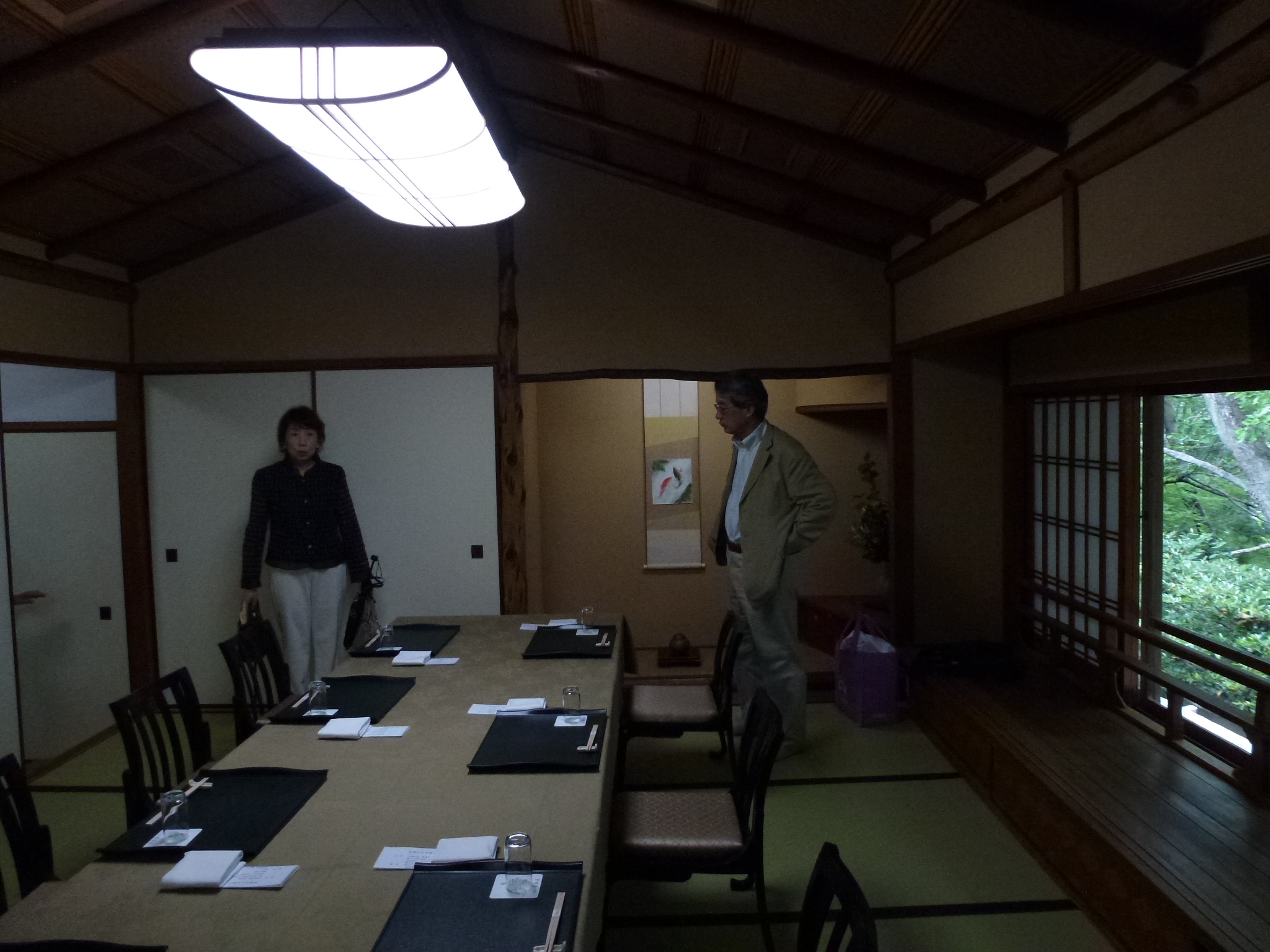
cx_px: 635
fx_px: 881
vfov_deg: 56.8
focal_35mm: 24
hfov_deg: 71.6
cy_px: 476
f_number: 3.3
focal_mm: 4.3
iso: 400
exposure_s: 1/60
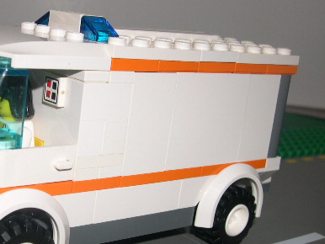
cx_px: 68
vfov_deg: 23.3
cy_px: 127
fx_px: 592
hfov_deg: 30.0
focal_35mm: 63
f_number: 7.6
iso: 100
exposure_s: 1/30
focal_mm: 8
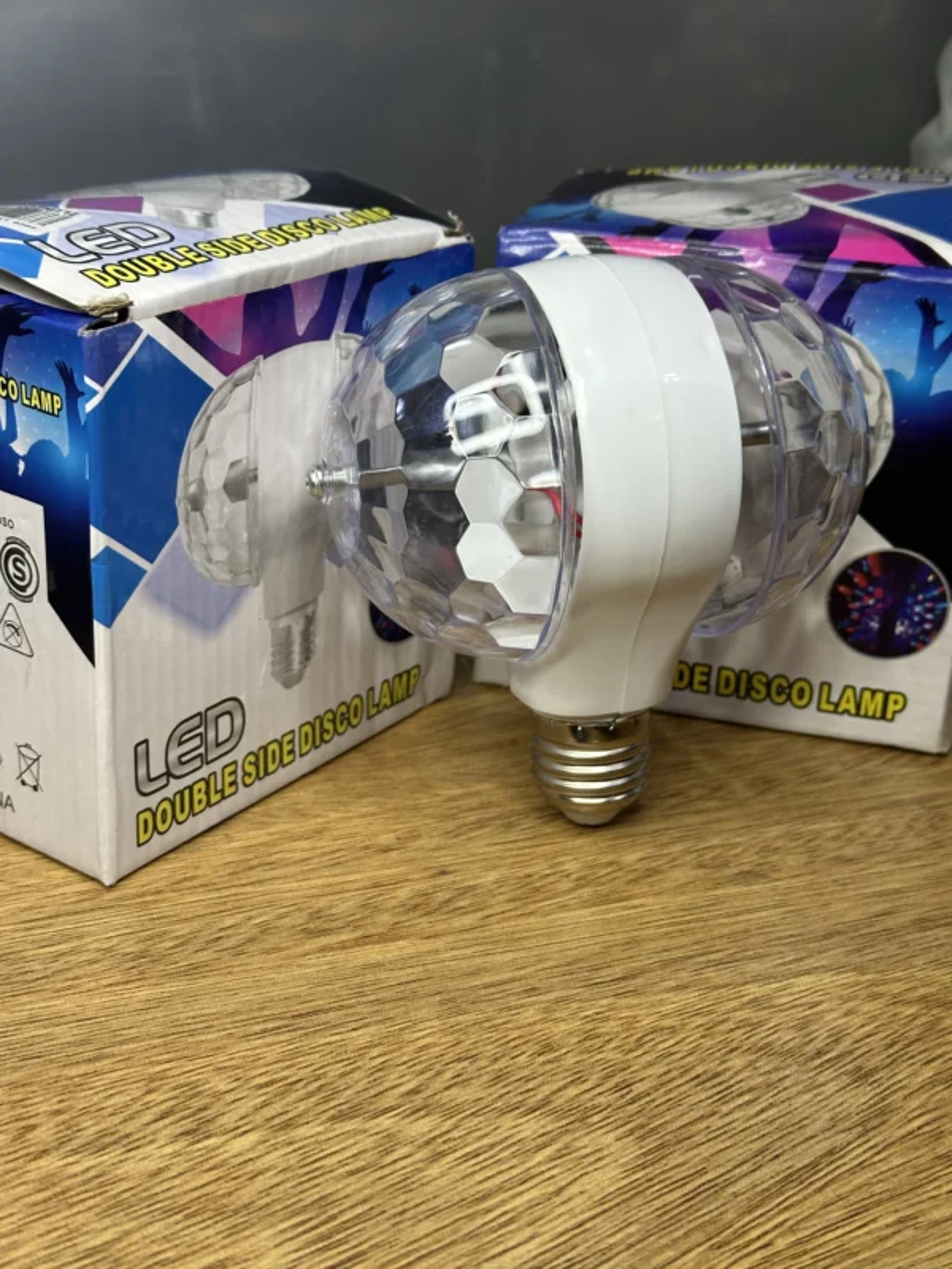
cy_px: 634
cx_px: 476
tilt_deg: -24.6
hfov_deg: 30.3
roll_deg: -4.8
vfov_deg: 39.7
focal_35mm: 48
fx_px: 1760
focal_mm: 6.86
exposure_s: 1/50
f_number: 1.78
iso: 80
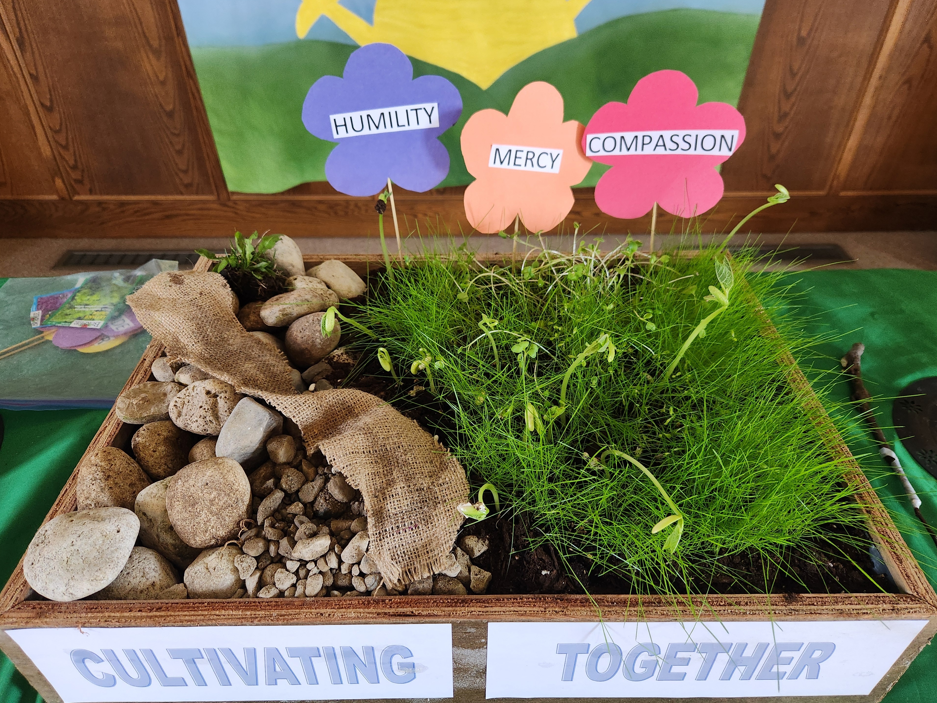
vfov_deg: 56.8
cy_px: 360
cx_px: 474
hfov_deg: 71.6
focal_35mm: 24
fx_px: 650
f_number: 1.8
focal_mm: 5.4
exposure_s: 1/120
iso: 640
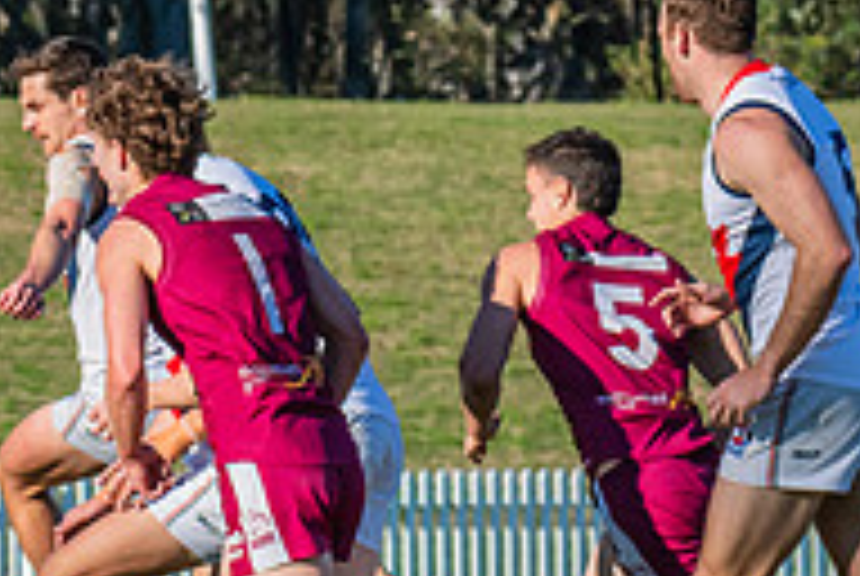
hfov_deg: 3.0
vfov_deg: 2.0
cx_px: -346
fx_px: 16341
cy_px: 436
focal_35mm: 683
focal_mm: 170
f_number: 10
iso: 800
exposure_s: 1/1600
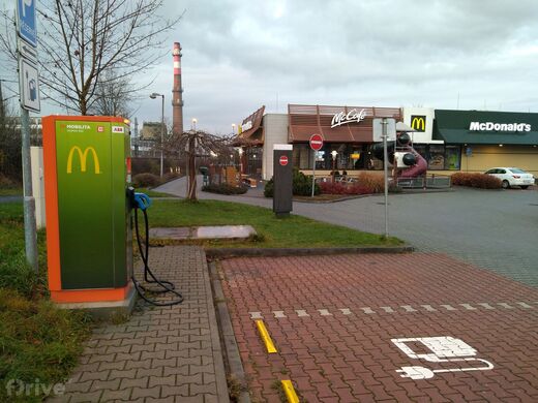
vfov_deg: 53.1
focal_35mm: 26
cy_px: 202
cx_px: 269
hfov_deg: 67.3
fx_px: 404
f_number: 2.2
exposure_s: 1/33.3
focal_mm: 3.46
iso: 138
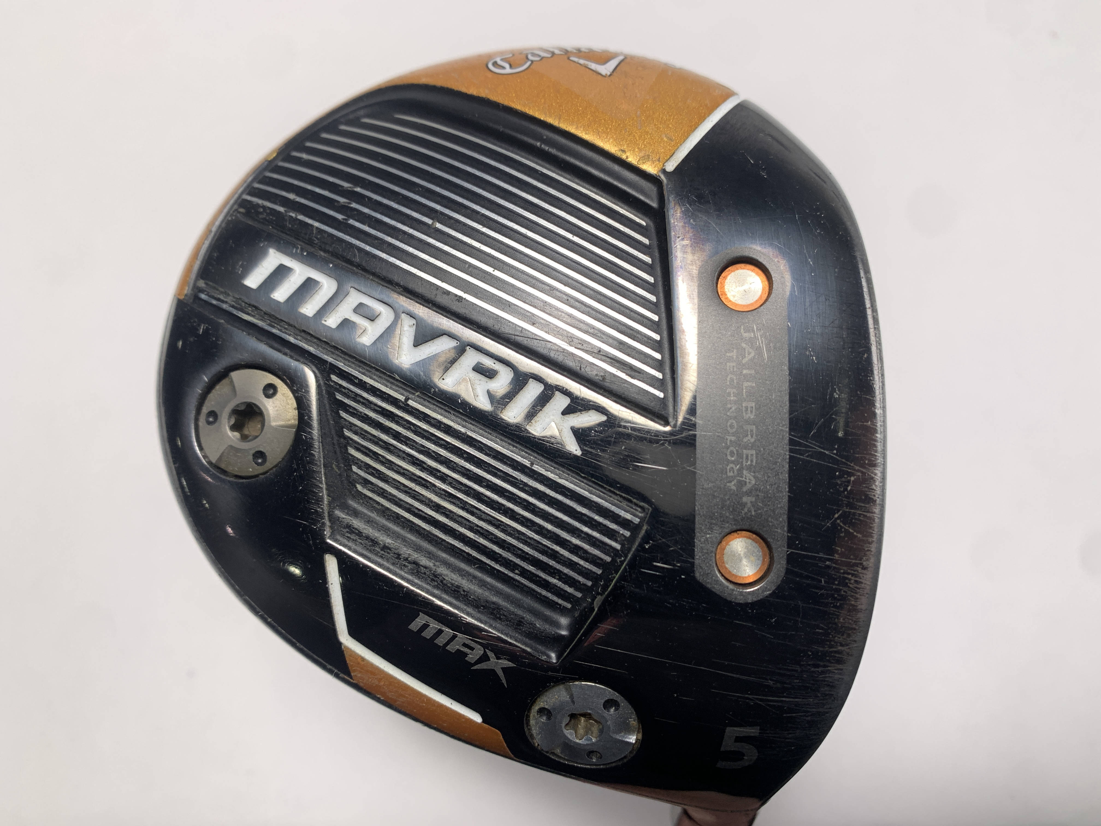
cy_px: 413
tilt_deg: -67.1
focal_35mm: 26
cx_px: 550
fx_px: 827
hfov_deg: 67.3
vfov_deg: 53.1
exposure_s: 1/225
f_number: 1.8
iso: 25
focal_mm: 4.25
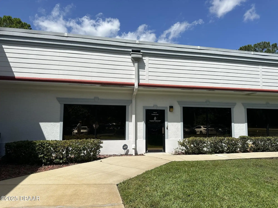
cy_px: 104
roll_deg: +0.0
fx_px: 193
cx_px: 139
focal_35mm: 24
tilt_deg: +3.7
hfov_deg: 71.6
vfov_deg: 56.8
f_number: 1.78
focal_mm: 6.86
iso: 80
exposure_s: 1/6623
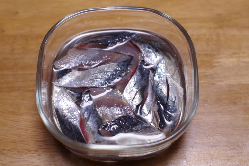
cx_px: 124
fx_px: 519
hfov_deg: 27.0
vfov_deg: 18.2
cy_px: 83
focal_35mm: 75
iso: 400
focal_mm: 50
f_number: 3.5
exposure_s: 1/30
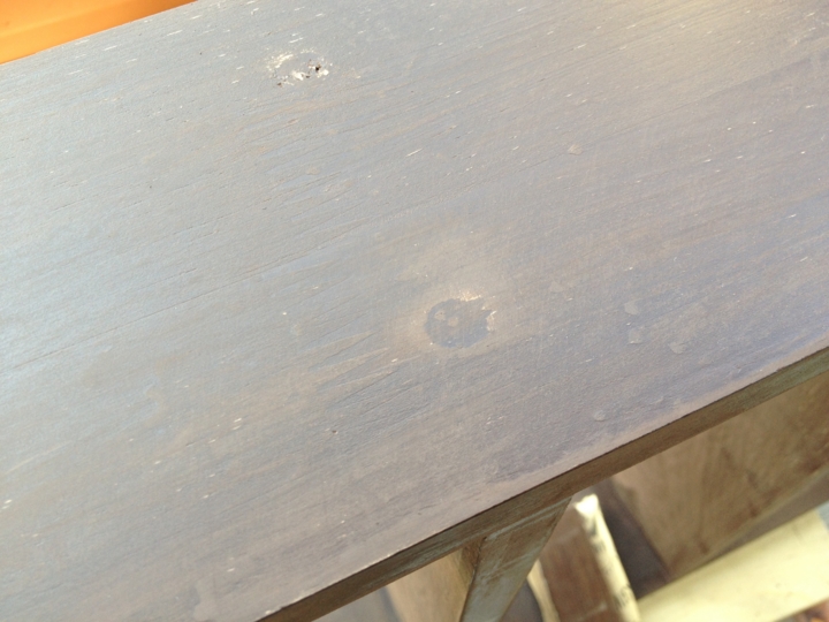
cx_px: 414
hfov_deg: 52.6
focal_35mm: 35
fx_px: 838
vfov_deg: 40.7
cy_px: 311
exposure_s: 1/60
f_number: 2.4
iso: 50
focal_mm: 4.28
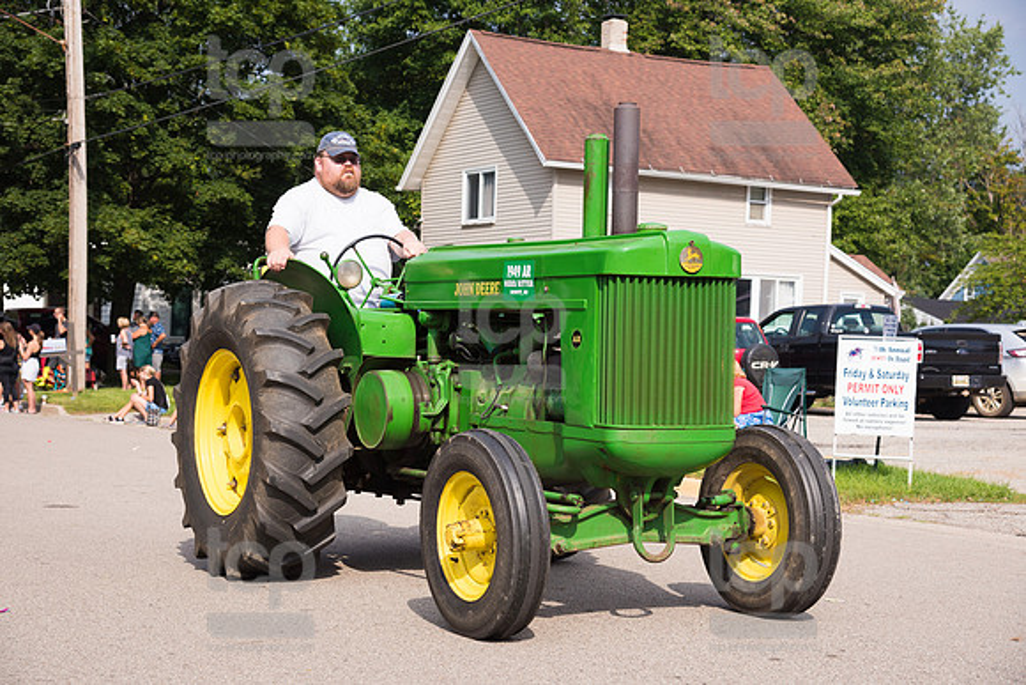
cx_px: 513
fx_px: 1767
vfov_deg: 21.9
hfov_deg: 32.4
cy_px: 342
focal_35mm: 62
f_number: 6.3
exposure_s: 1/500
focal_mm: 62
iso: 160
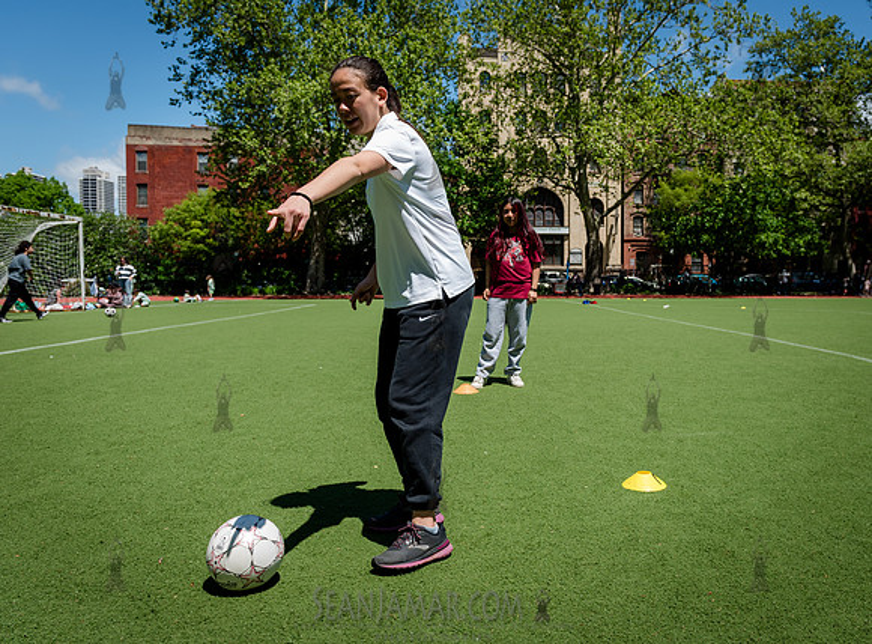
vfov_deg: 48.0
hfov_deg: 61.6
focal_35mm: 29
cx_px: 534
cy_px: 303
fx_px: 721
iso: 200
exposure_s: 1/1000
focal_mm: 24
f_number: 4.5
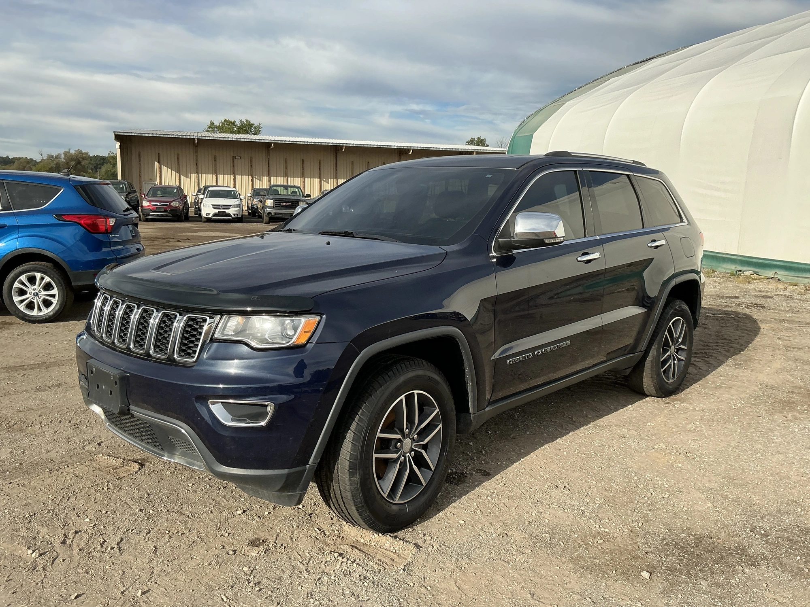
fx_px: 655
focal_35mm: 28
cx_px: 405
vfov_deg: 49.7
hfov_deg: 63.4
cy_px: 304
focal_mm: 3
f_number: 1.8
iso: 25
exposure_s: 1/1250
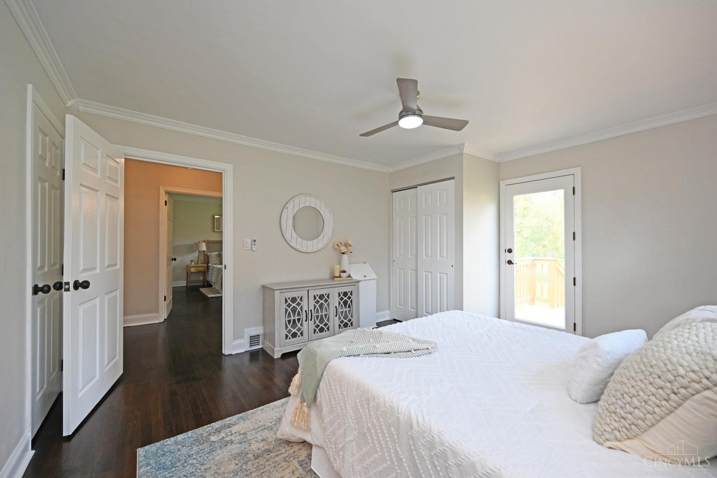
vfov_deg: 81.2
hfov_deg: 104.3
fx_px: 279
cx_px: 358
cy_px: 239
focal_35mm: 14
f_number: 4.5
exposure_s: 1/80
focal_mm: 14
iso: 200
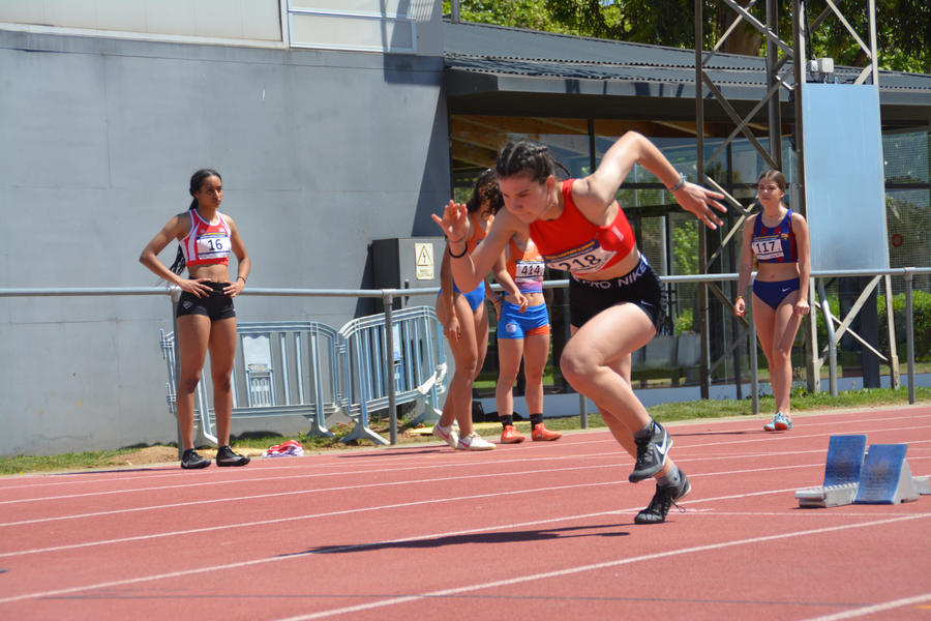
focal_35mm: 142
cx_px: 466
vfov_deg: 9.6
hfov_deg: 14.4
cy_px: 310
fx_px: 3685
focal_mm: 95
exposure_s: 1/1600
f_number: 6.3
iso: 400
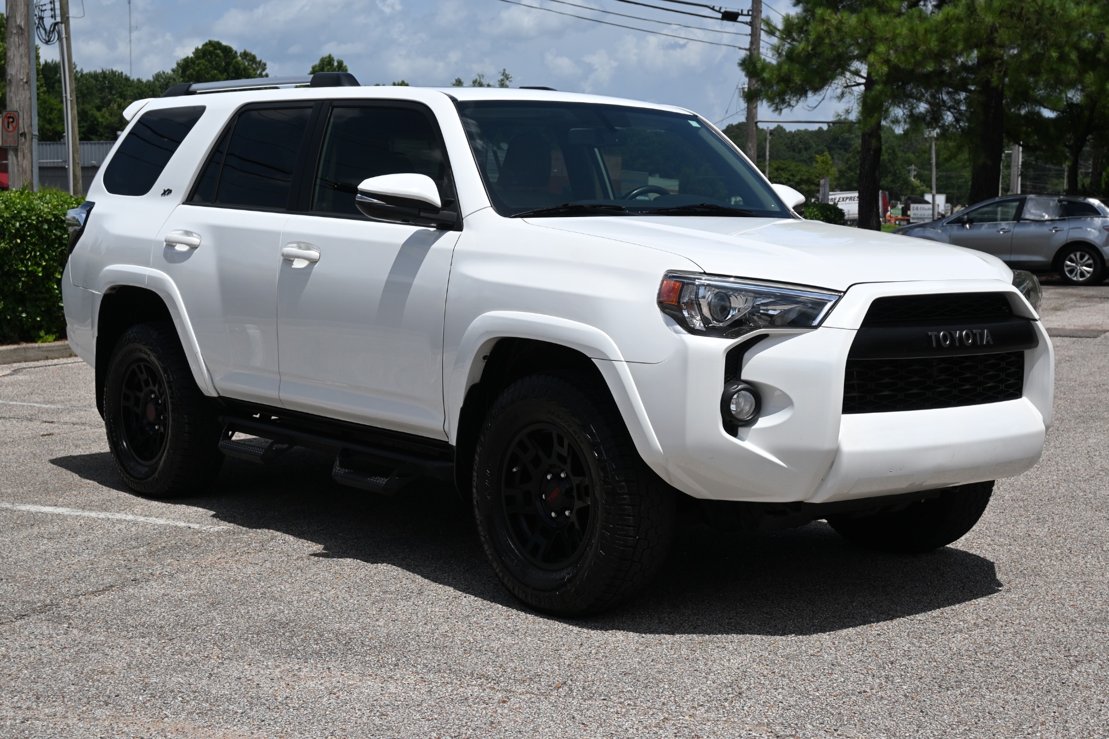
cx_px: 554
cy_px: 370
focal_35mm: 56
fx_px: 1709
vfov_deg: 24.4
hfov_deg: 35.9
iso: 100
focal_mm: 37
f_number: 8
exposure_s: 1/500
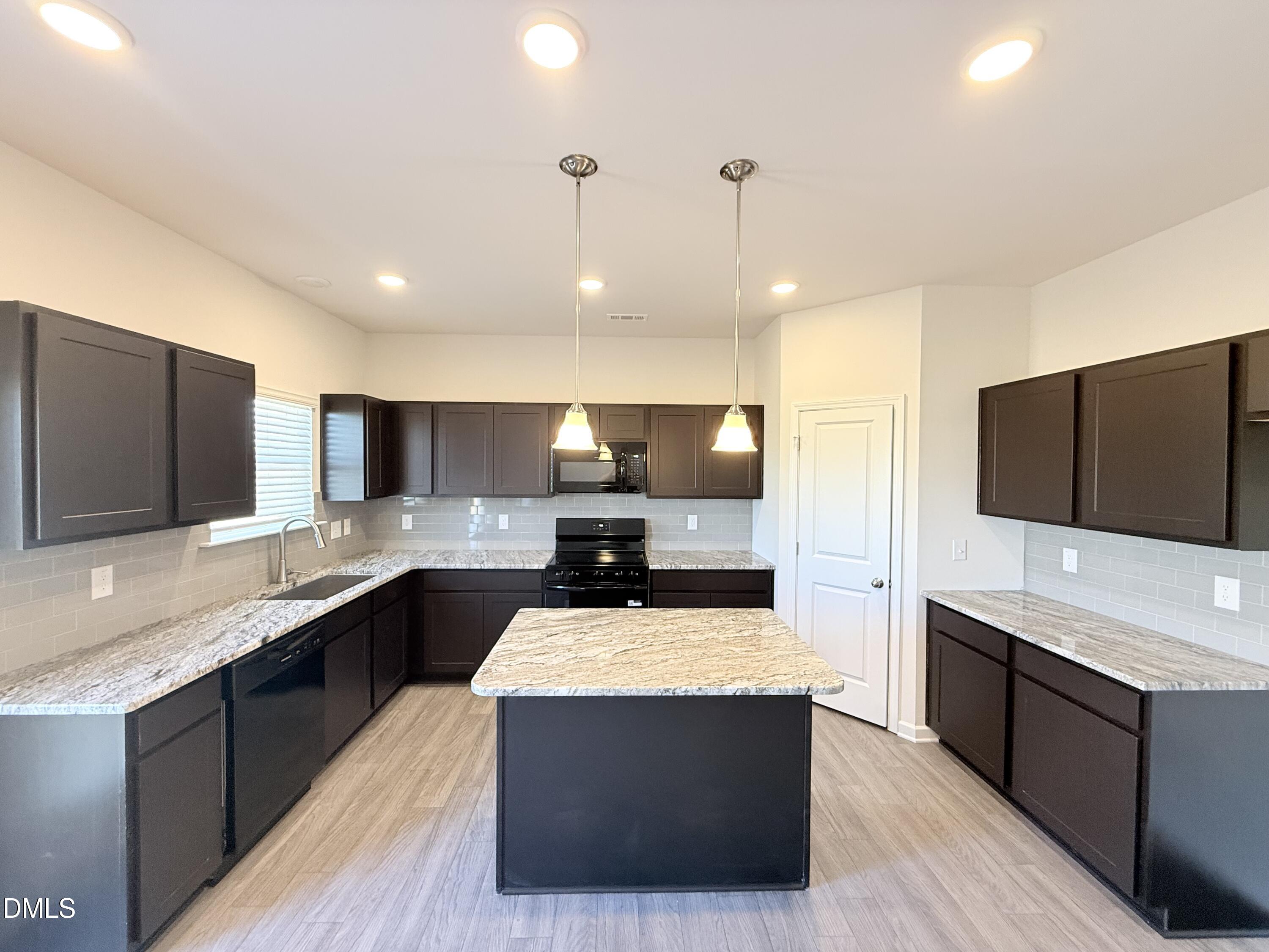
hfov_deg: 102.1
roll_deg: +0.0
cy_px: 476
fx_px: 513
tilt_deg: -0.7
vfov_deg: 85.7
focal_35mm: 14
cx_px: 634
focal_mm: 2.22
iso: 200
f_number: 2.2
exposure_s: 1/60
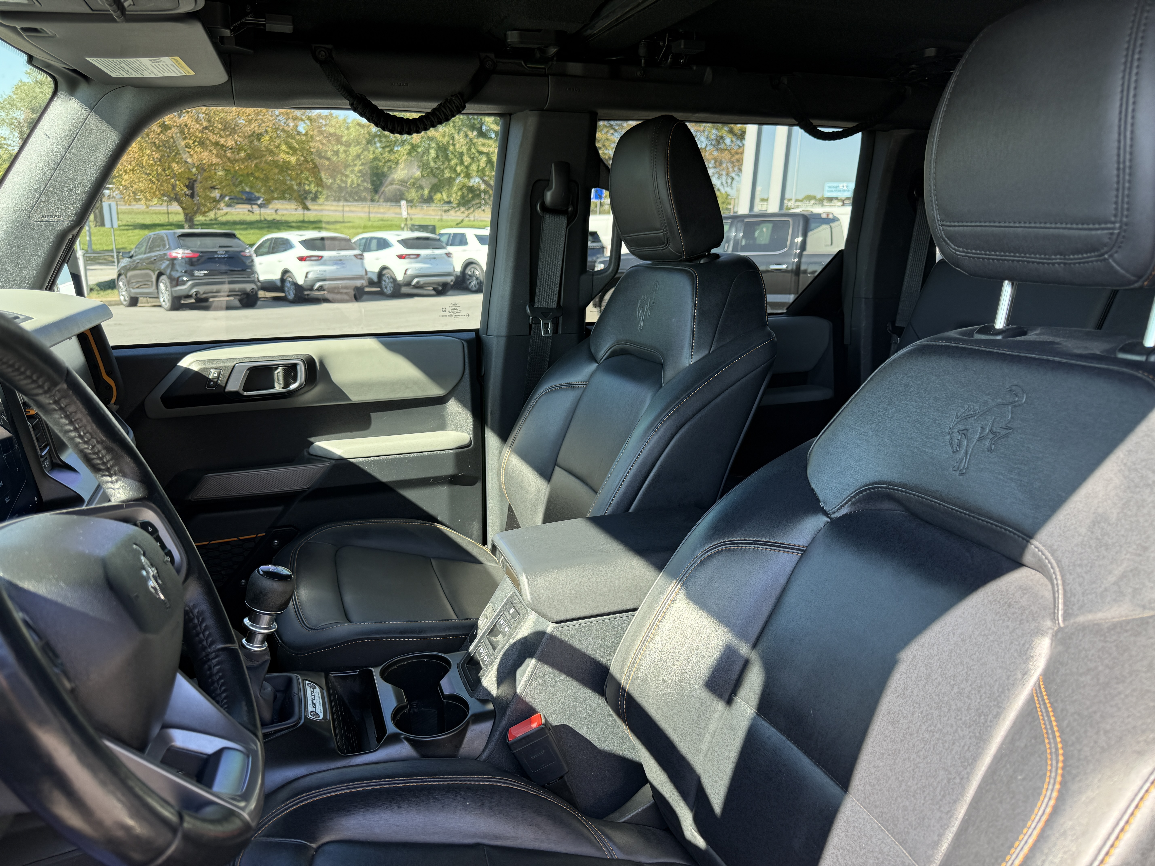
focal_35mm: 24
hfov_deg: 71.6
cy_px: 433
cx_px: 578
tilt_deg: -15.1
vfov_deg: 56.8
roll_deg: -2.9
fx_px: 801
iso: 80
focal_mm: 6.76
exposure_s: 1/246
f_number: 1.78
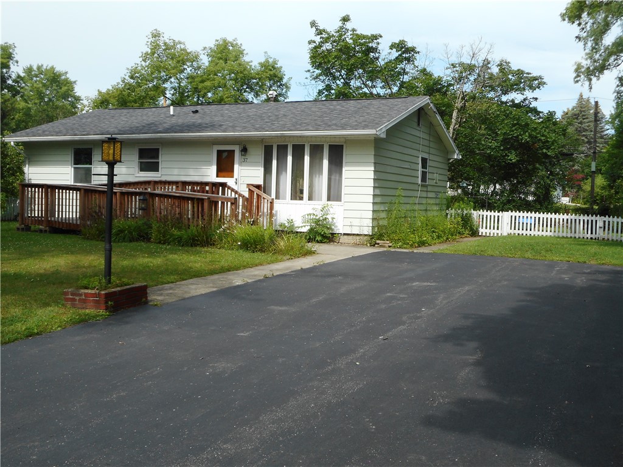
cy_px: 234
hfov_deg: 47.9
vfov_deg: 36.8
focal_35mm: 39
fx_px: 702
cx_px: 312
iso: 80
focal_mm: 6.9
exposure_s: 1/320
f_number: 4.5
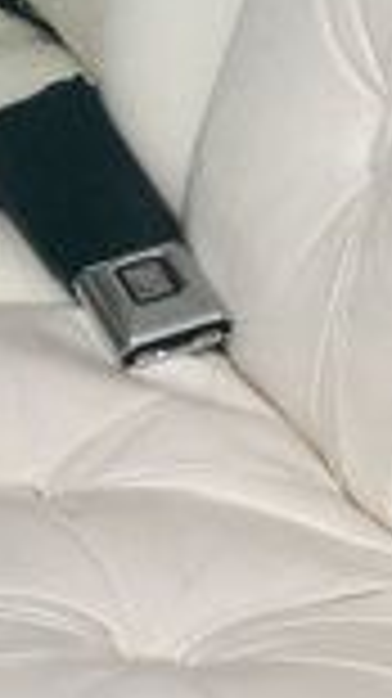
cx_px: 320
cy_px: -243
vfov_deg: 9.0
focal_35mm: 235
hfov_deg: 5.2
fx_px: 4350
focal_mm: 23
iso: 100
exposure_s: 1/160
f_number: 7.1
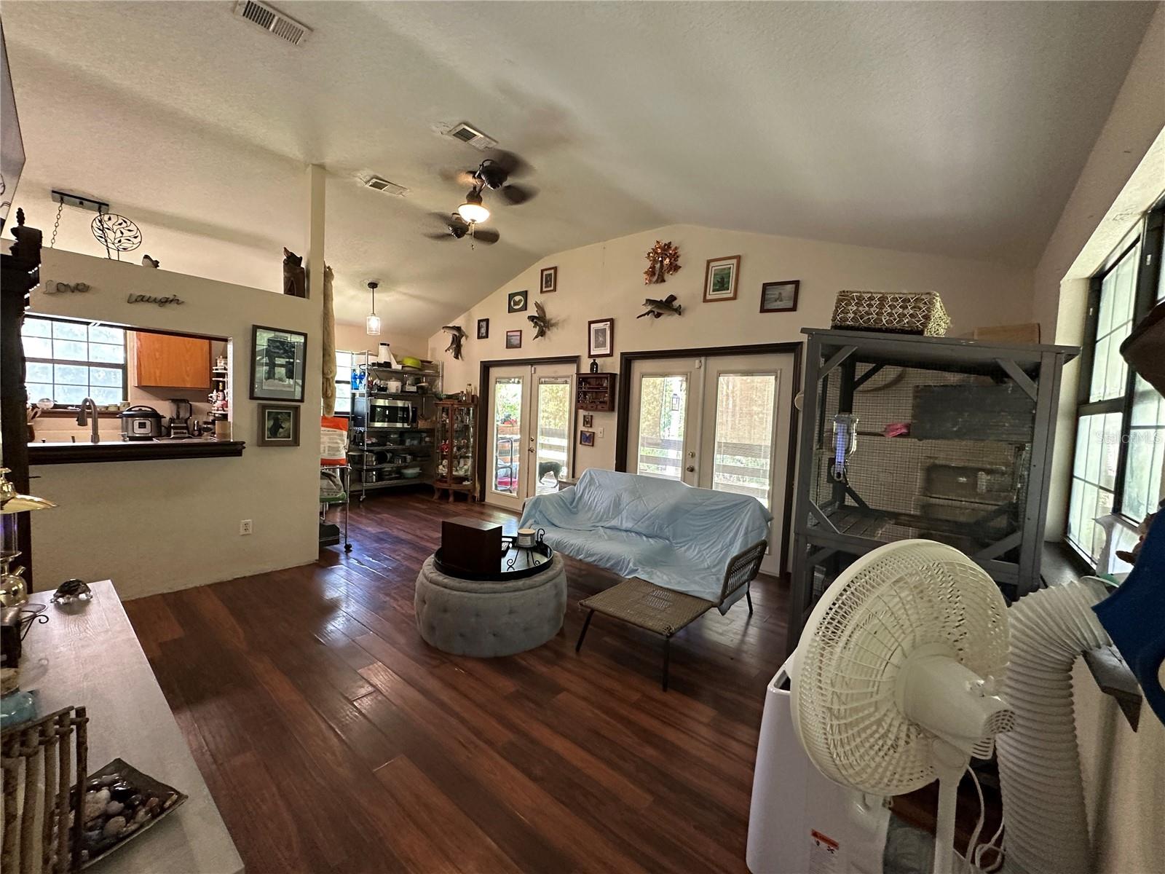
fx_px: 471
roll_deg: -3.4
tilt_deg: -2.7
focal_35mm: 14
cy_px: 437
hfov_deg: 102.1
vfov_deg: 85.7
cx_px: 582
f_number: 2.2
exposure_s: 1/60
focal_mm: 2.22
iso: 320
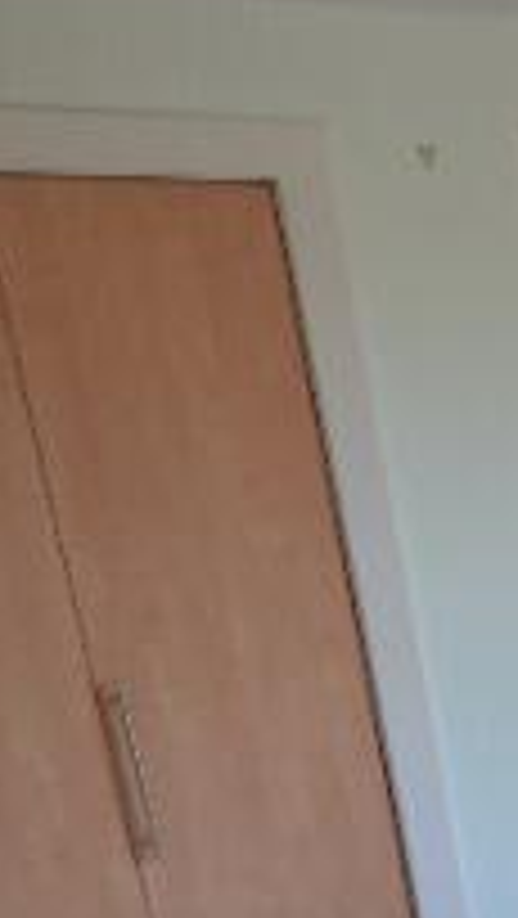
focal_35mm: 79
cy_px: 1136
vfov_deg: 24.1
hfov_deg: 11.1
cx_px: 1468
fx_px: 1926
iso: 400
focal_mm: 10
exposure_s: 1/60
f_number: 4
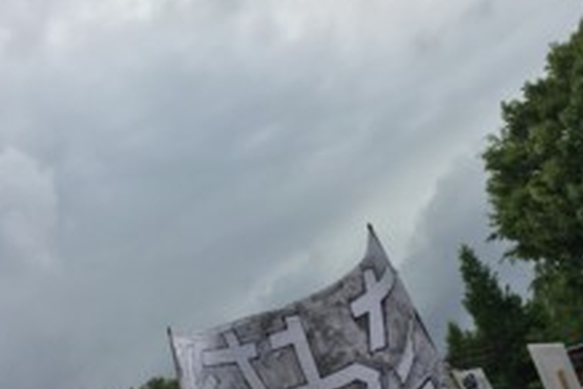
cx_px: 311
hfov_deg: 32.4
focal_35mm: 62
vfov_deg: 21.6
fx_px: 1004
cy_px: 325
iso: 25
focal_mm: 4.15
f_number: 2.2
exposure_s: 1/1709
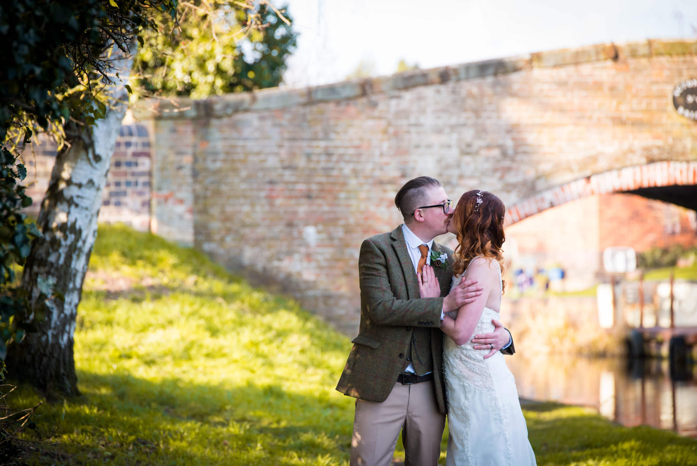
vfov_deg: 6.9
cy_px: 233
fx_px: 3874
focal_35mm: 200
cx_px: 348
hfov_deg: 10.3
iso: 400
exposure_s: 1/320
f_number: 4.5
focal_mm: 200
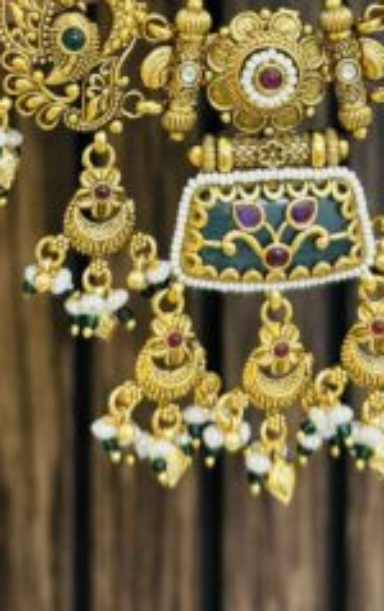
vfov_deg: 28.1
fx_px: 1102
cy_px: -68
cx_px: 233
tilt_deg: +0.6
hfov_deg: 19.7
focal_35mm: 66
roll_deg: +0.0
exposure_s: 1/50
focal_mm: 5.96
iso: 160
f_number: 1.6
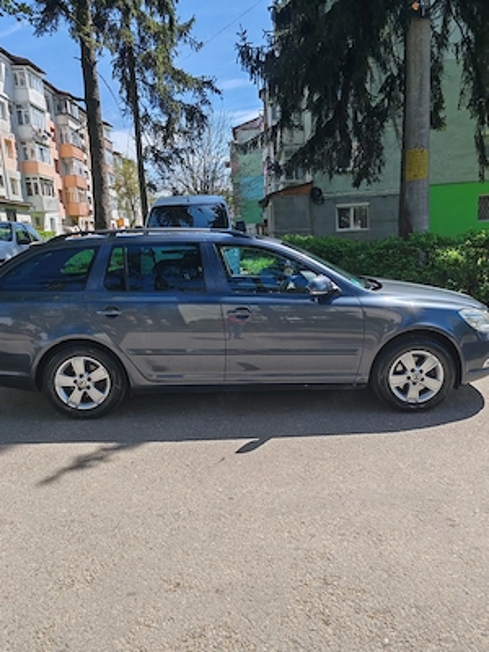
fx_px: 509
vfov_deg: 65.3
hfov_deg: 51.4
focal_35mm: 27
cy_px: 326
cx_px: 244
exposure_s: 1/490
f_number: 1.9
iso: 50
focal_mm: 6.12
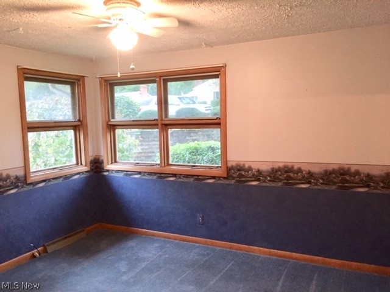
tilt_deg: -5.3
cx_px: 195
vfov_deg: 48.2
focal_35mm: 29
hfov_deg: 61.7
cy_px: 146
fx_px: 327
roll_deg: +0.8
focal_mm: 4.15
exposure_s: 1/17
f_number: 2.2
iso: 250
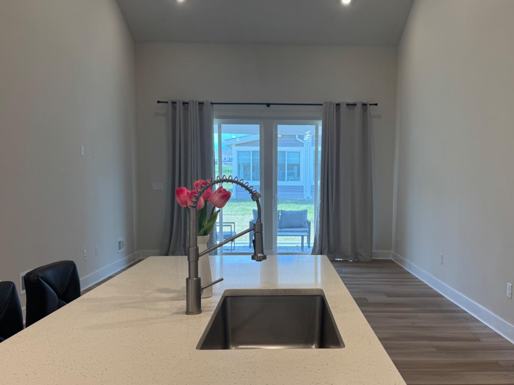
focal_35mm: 33
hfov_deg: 55.2
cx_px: 293
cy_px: 215
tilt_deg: -5.2
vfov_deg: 42.9
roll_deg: -0.5
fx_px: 490
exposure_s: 1/120
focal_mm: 6.76
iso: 100
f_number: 1.78
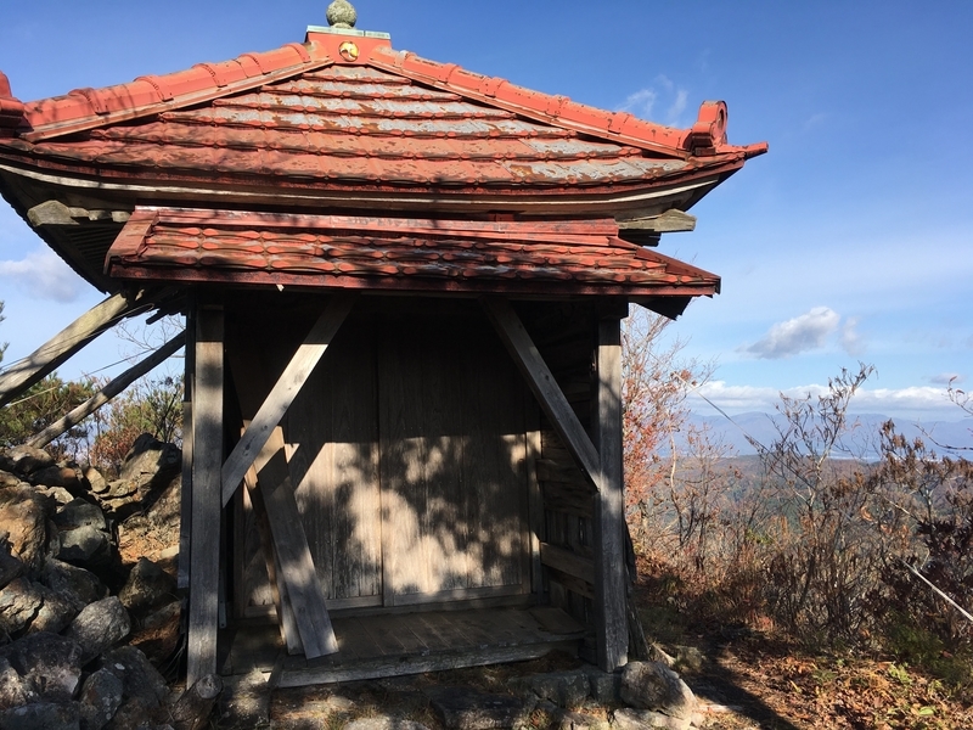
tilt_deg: +5.6
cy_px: 365
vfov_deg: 48.2
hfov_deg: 61.7
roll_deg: -0.6
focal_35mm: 29
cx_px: 486
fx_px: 815
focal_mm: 4.15
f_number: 2.2
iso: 25
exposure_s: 1/1131
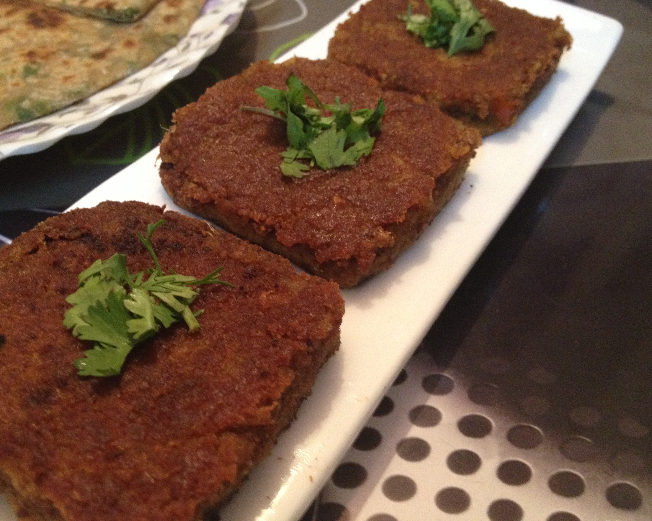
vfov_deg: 40.1
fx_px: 714
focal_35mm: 37
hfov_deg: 49.0
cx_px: 303
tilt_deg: -48.1
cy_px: 257
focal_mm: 4.28
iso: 400
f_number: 2.4
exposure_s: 1/17
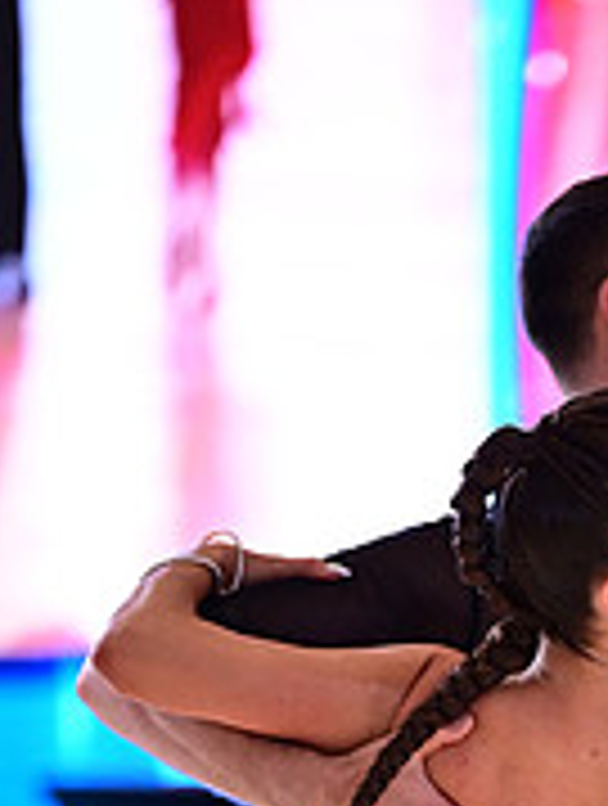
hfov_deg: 2.8
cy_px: 1171
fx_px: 12321
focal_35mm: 528
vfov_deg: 3.7
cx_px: 824
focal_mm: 170
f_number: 2.8
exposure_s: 1/400
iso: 2000
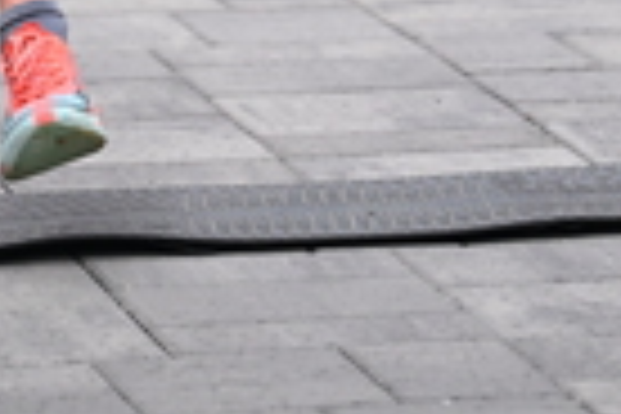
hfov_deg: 3.7
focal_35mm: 560
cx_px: 218
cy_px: -684
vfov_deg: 2.4
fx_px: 9659
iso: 1250
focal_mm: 140
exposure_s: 1/1600
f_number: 2.8
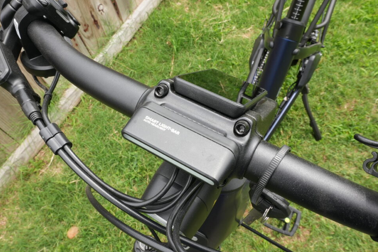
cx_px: 165
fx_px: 315
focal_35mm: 30
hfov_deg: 61.7
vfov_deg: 43.6
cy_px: 122
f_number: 16
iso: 250
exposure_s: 1/20
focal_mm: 16
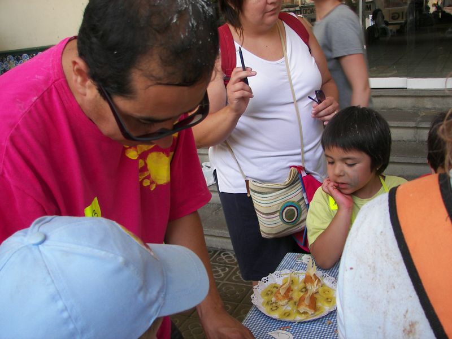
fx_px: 470
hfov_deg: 51.4
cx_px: 226
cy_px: 170
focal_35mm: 36
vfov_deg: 39.7
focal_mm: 6
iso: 50
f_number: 2.8
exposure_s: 1/80
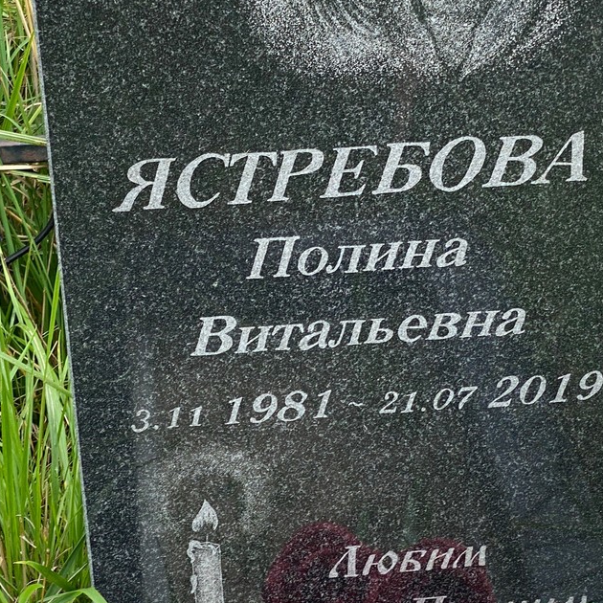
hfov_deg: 16.6
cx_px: 317
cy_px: 406
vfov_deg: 16.5
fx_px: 2069
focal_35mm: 105
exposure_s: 1/381
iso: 20
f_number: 2
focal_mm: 6
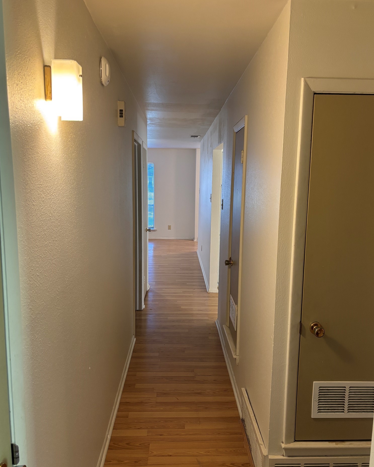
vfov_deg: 62.2
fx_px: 387
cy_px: 234
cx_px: 189
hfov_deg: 51.5
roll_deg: -1.1
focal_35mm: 28
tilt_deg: -8.1
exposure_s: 1/60
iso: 250
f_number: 1.6
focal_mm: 5.96
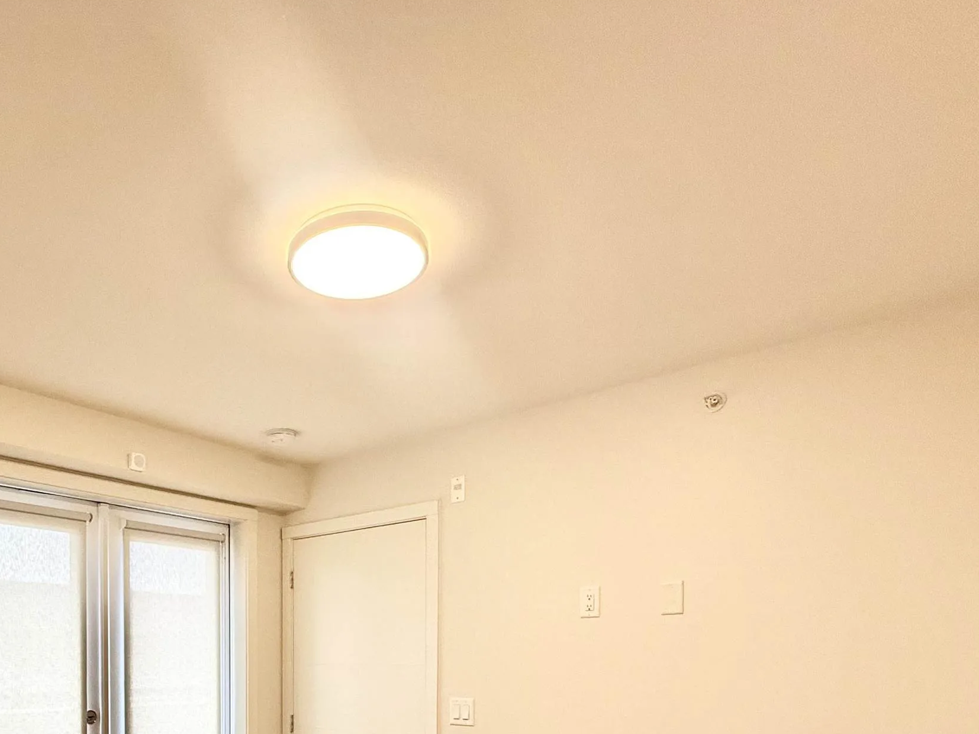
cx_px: 301
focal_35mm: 26
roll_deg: +0.0
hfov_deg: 64.9
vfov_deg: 47.3
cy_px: 670
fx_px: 735
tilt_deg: -0.6
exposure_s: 1/120
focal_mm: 2.22
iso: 200
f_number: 2.2
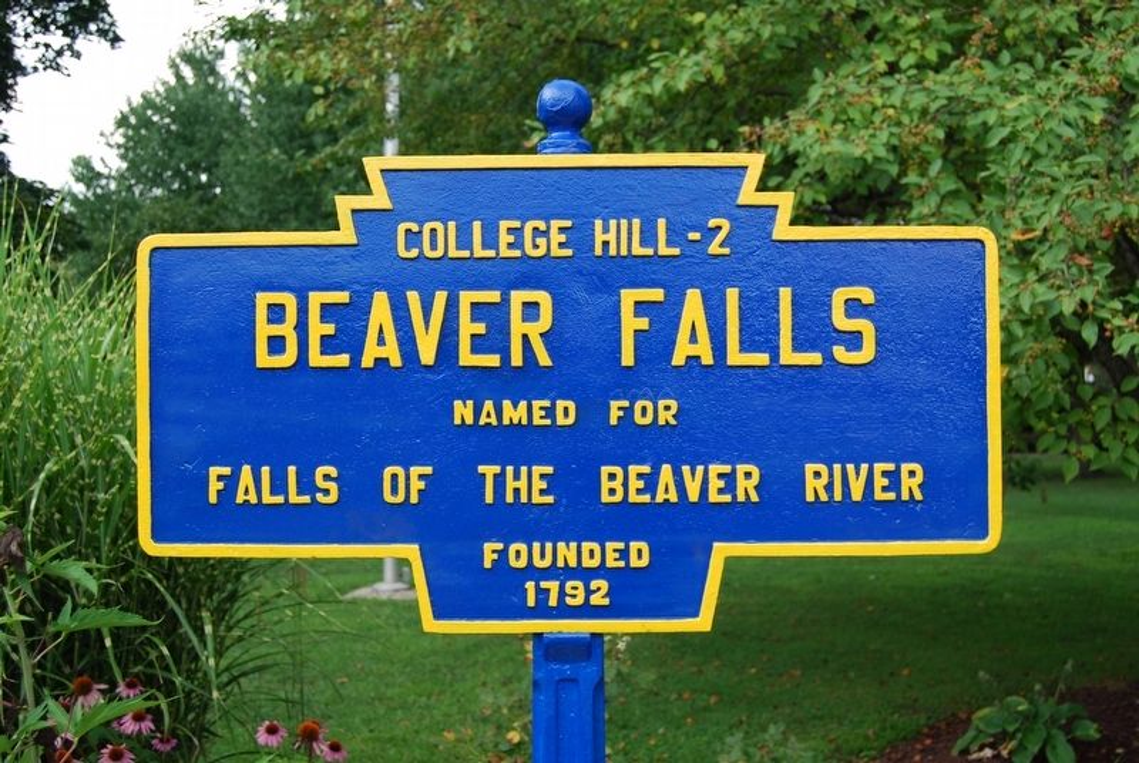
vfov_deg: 34.3
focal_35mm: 39
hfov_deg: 49.5
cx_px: 570
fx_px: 1236
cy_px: 382
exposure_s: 1/125
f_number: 5.6
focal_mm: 26
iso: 140
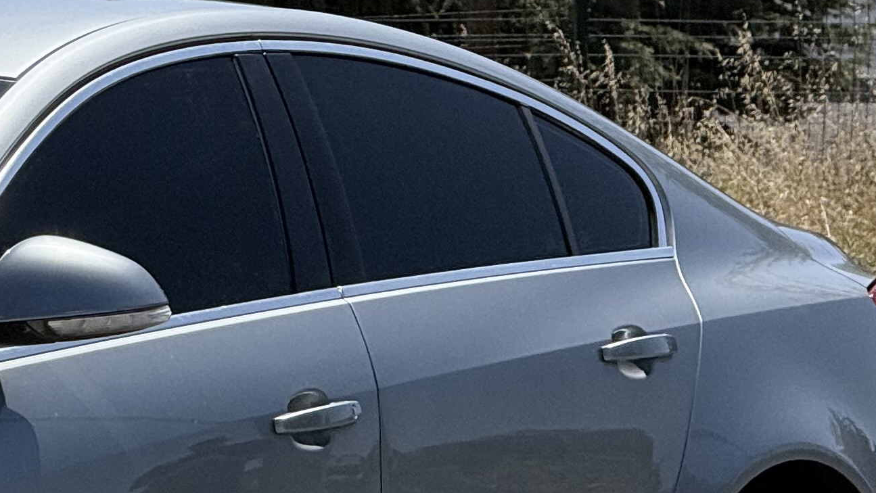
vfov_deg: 3.0
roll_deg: -1.0
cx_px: -283
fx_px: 9456
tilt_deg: -1.5
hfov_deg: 5.3
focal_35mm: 407
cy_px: 223
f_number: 2.8
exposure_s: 1/2083
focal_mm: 15.66
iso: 64
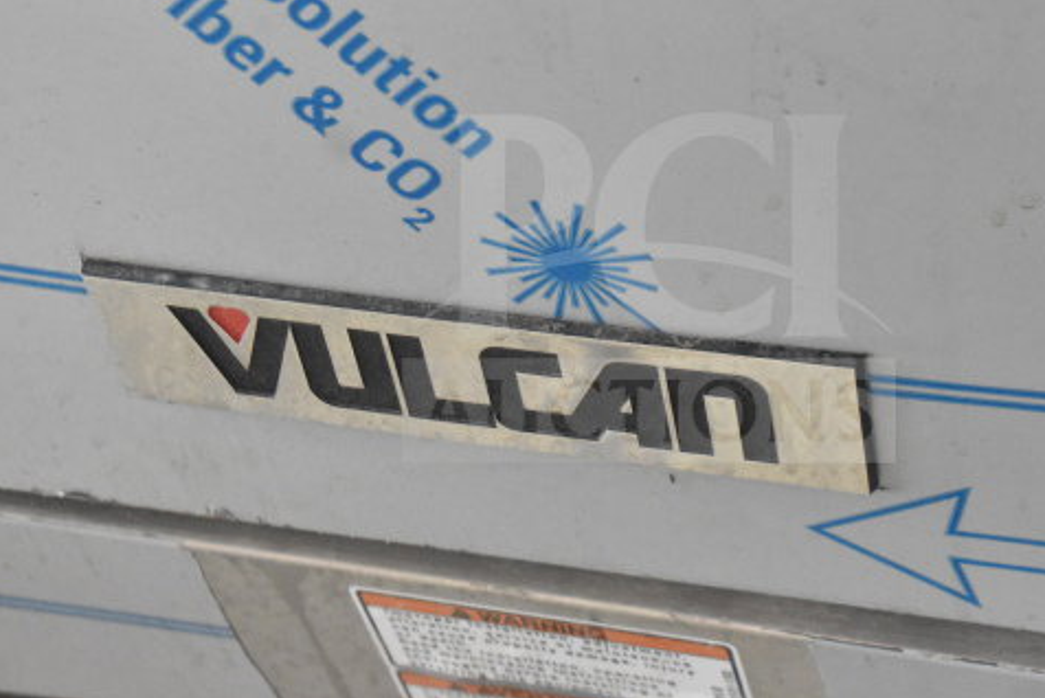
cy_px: 289
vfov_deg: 13.0
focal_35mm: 106
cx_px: 648
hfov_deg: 19.3
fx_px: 3068
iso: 9000
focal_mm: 55
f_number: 5.6
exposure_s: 1/100
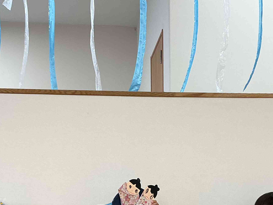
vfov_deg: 21.6
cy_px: 199
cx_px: 155
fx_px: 521
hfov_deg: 29.4
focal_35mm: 66
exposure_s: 1/100
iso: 25
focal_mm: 3
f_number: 1.8
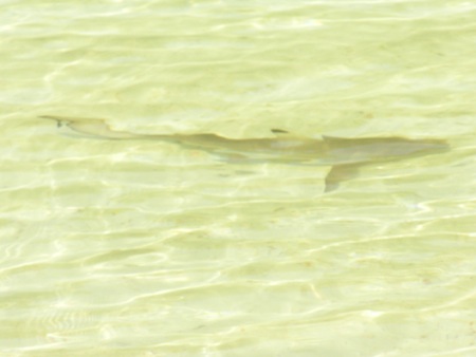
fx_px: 4004
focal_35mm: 291
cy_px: 178
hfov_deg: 6.8
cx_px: 238
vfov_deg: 5.1
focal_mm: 74
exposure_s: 1/250
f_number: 7.6
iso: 400
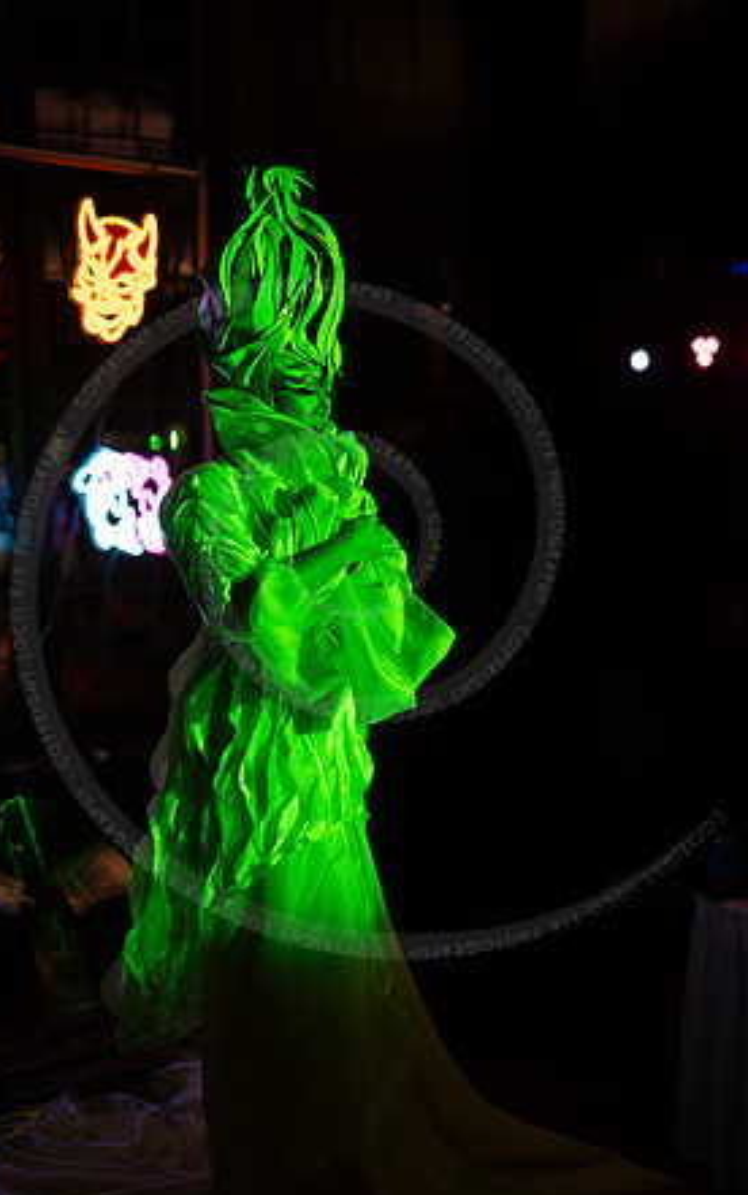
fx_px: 1694
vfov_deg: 38.9
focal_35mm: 52
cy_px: 607
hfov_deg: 24.9
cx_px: 377
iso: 800
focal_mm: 50
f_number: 1.4
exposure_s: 1/400
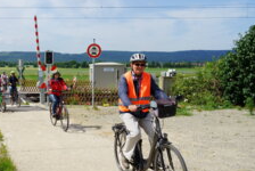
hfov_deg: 37.2
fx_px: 355
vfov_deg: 27.1
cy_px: 75
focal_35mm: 50
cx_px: 30
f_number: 5.6
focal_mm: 28
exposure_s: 1/500
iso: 100
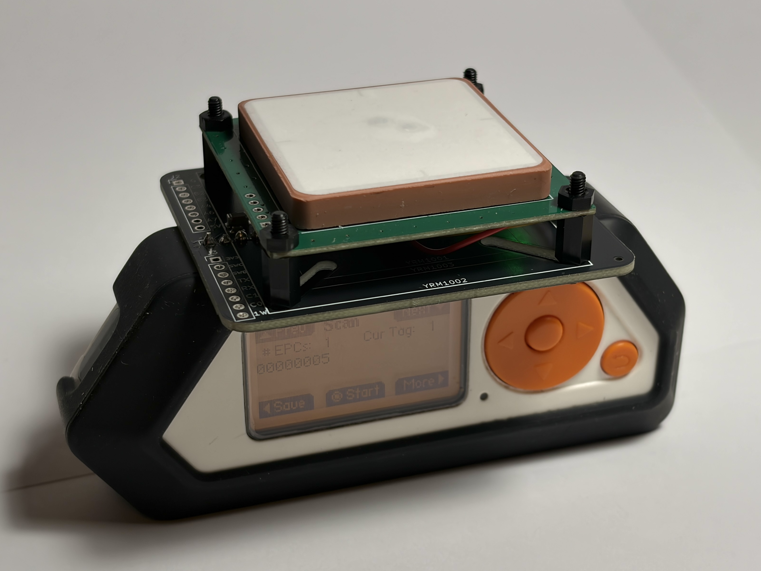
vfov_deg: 28.0
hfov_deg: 36.8
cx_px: 380
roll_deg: +0.5
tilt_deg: -28.4
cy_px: 286
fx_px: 1143
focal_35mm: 52
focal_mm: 5.96
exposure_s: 1/489
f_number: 1.6
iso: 32
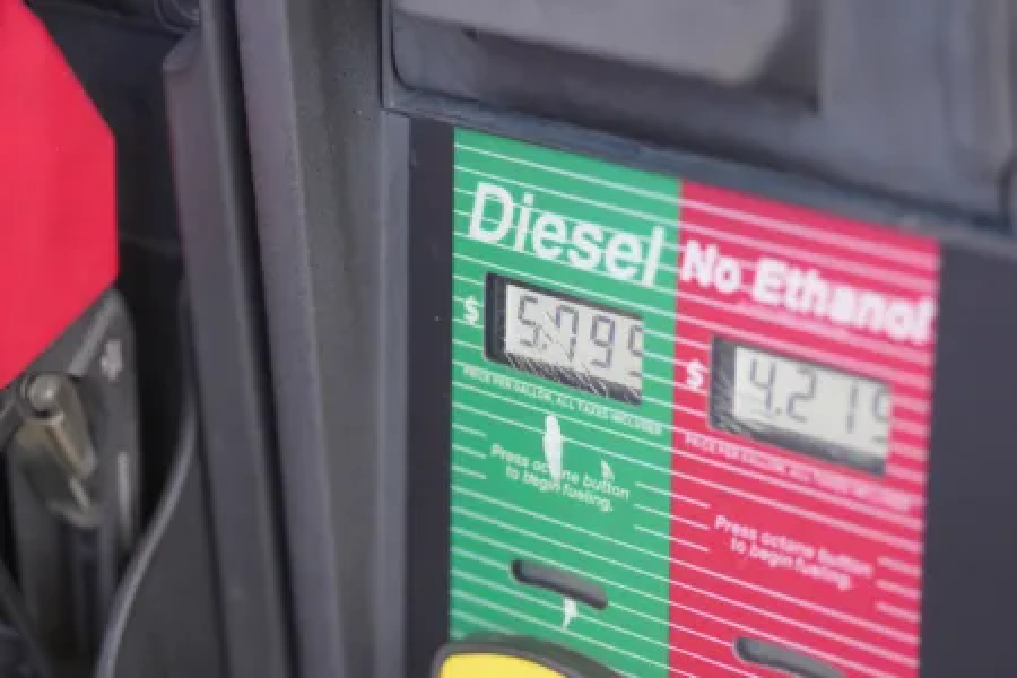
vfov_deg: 11.1
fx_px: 3474
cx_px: 508
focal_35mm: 123
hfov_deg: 16.7
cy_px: 339
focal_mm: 123
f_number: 3.2
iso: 200
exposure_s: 1/200
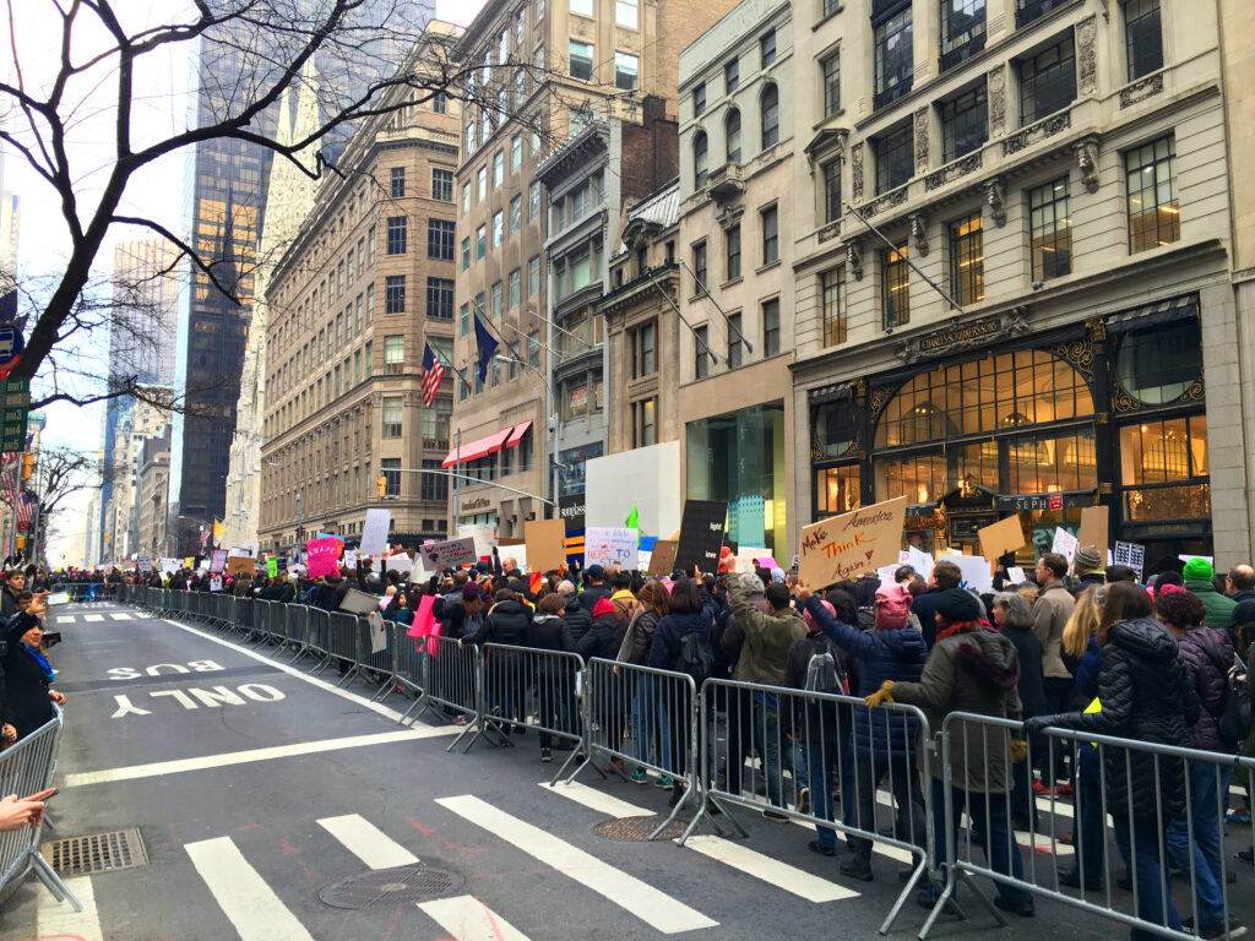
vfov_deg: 48.2
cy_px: 470
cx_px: 628
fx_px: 1051
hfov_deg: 61.7
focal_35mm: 29
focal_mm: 4.15
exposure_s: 1/40
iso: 25
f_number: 2.2
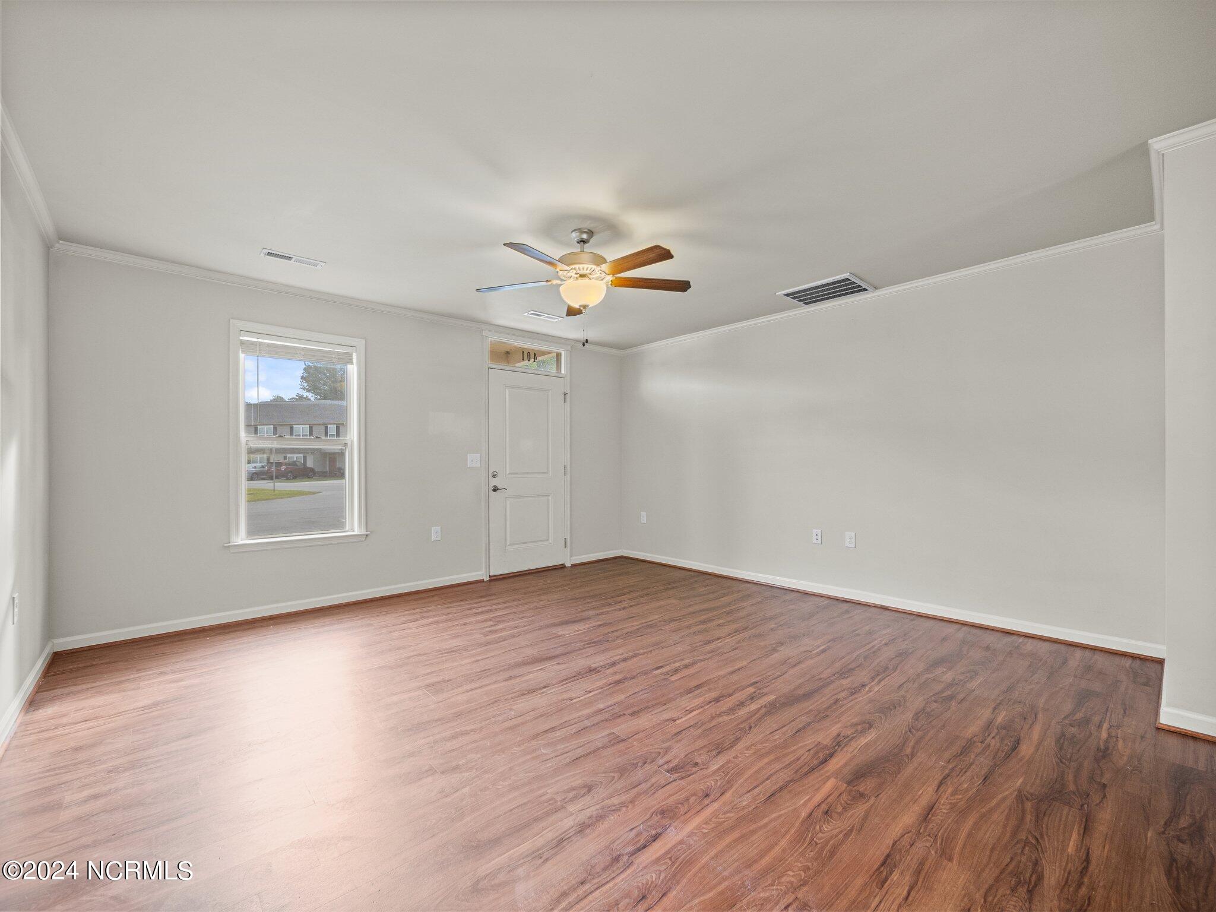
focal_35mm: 14
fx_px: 492
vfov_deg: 85.7
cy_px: 456
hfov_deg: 102.1
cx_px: 608
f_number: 4
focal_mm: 7
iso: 400
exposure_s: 1/6
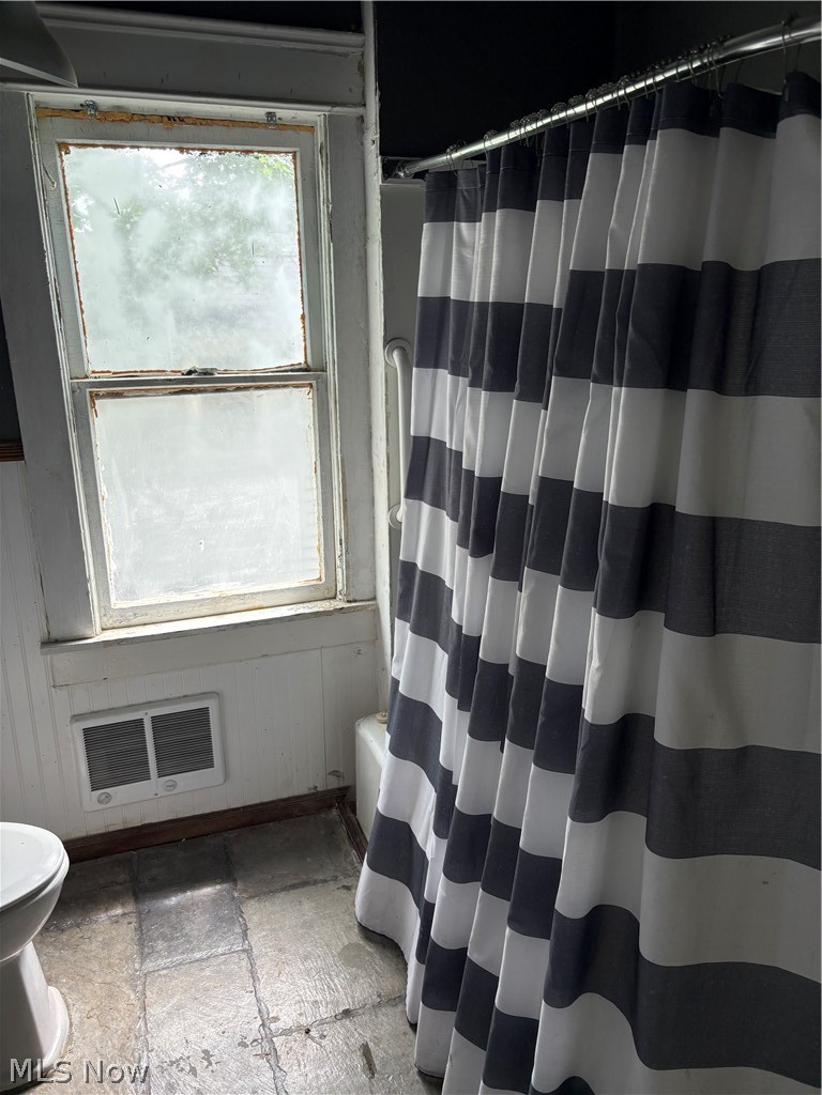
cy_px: 548
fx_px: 823
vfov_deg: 67.3
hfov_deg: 53.1
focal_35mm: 26
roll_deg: -0.5
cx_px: 411
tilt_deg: -15.6
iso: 64
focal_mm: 5.96
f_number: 1.6
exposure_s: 1/152
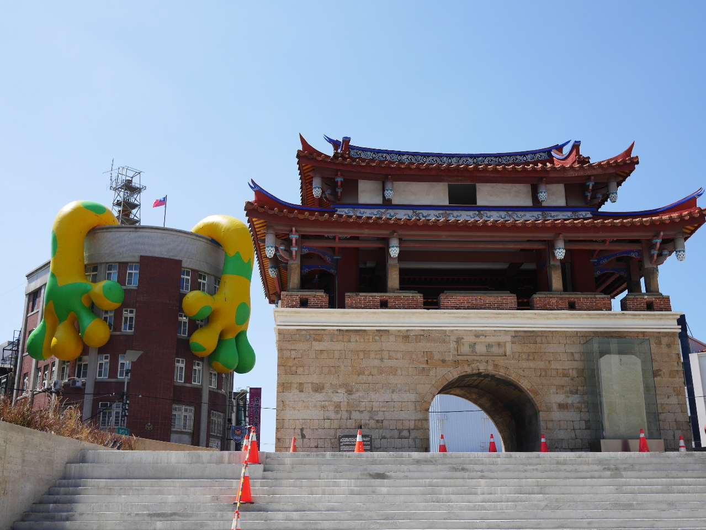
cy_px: 265
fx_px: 816
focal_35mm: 40
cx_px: 353
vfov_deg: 36.0
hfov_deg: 46.8
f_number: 5
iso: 200
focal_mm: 20
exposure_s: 1/800
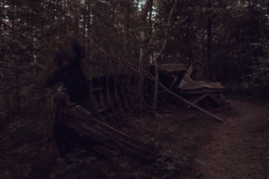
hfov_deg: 63.7
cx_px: 134
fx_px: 217
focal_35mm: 29
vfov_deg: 45.0
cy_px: 90
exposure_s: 5
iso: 50
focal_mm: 29
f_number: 16
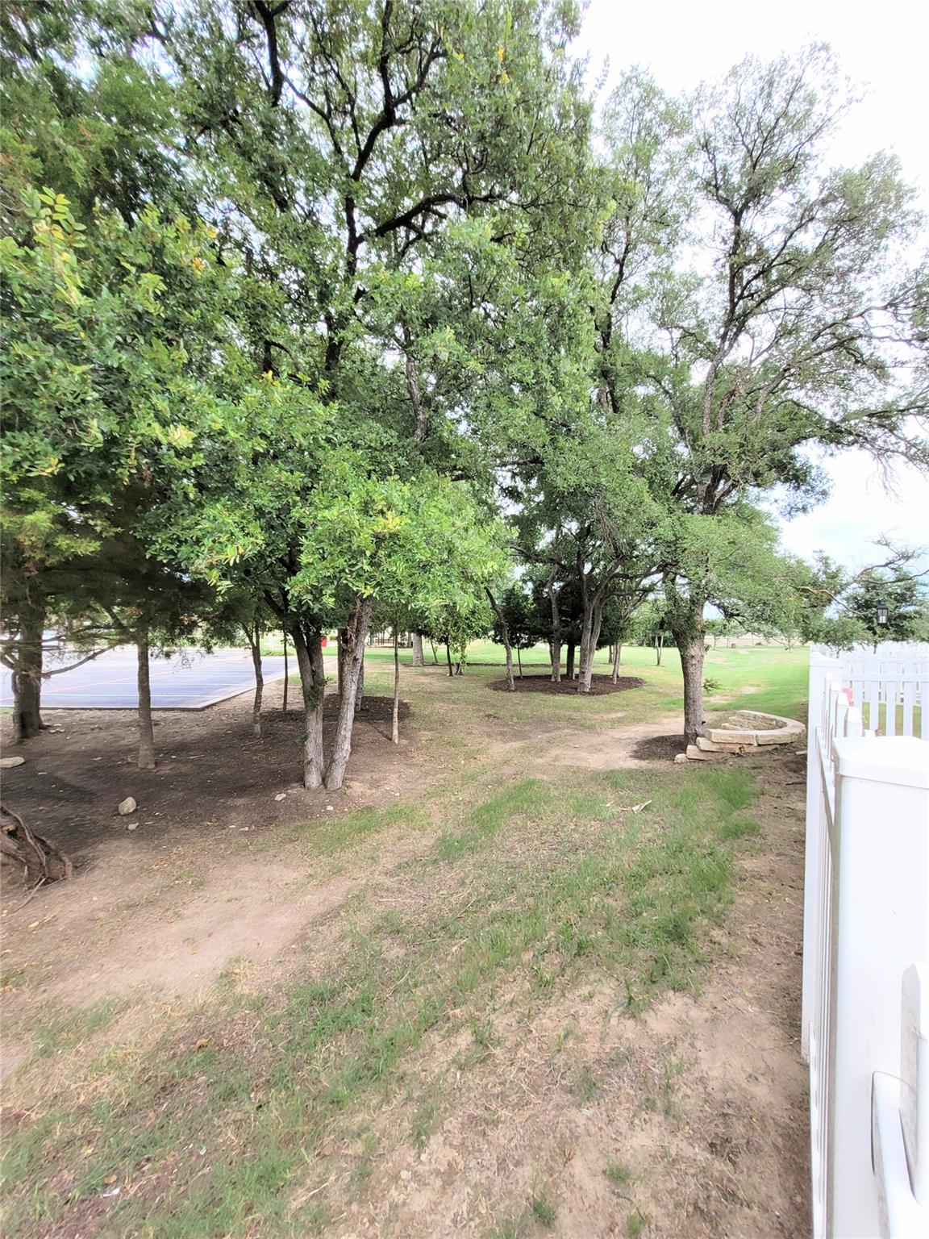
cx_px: 464
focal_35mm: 13
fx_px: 465
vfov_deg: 106.2
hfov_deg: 89.9
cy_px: 620
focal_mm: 1.74
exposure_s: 1/379
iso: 40
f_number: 2.2
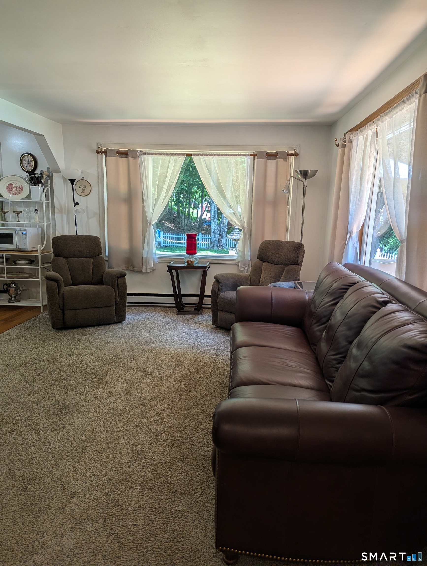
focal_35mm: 24
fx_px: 394
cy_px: 283
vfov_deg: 71.5
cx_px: 214
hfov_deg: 56.9
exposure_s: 1/121
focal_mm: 6.81
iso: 44
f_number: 1.85
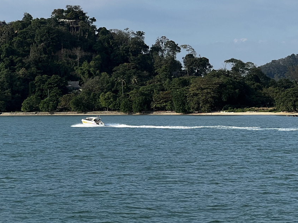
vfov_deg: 10.1
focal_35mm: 146
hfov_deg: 13.4
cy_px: 67
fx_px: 1257
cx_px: 268
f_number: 2.8
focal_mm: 9
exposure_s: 1/595
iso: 32
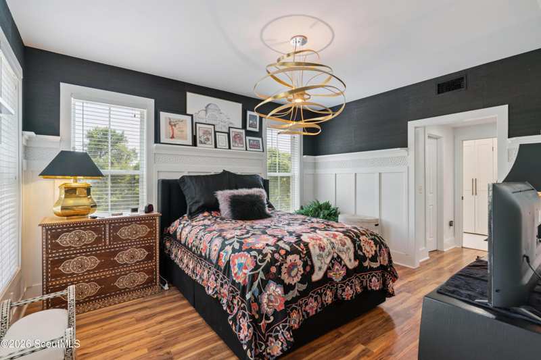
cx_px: 270
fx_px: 255
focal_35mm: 17
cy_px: 180
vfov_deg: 70.4
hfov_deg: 93.3
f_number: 8
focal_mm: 17
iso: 250
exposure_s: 1/13
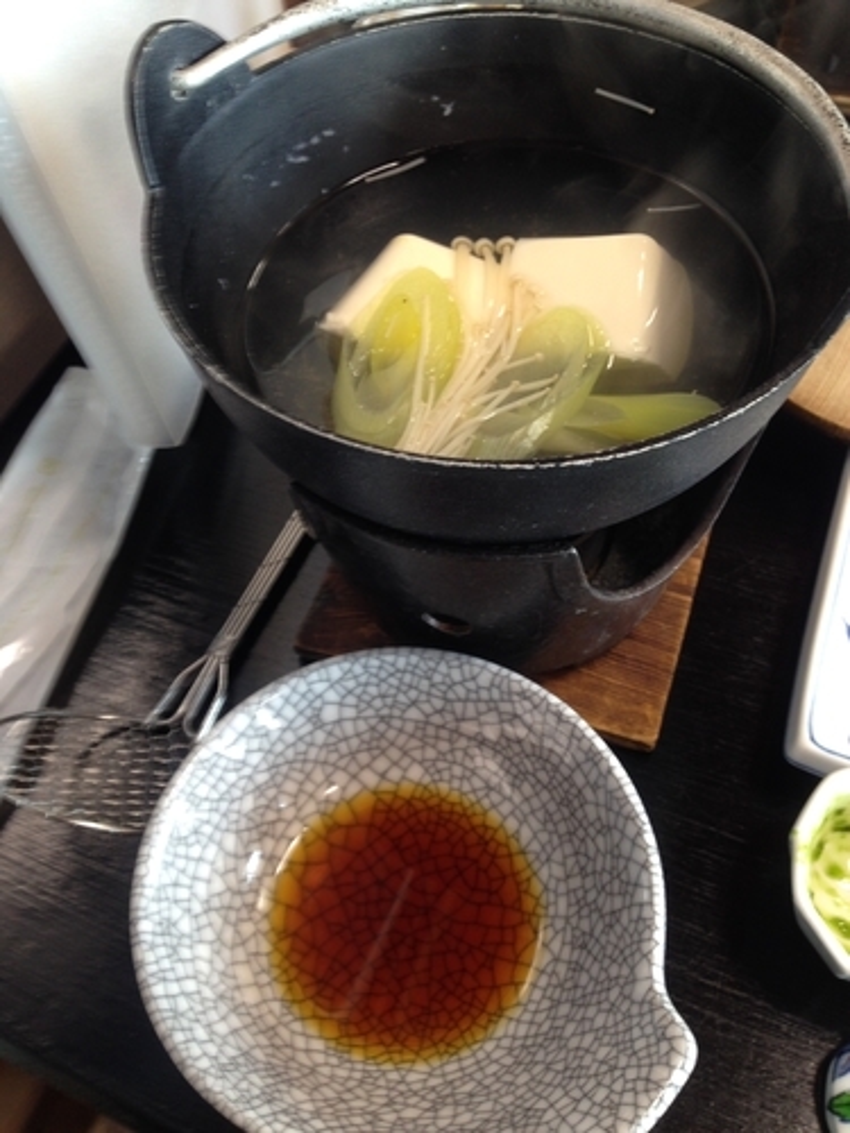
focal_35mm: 33
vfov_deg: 55.4
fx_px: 1080
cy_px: 566
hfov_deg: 42.9
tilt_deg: -52.3
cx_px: 425
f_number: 2.4
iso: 80
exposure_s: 1/20
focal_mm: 4.12
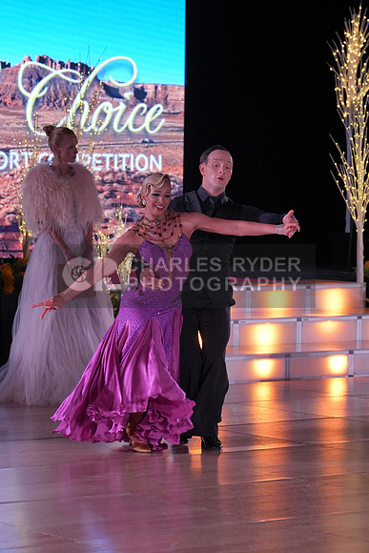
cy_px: 276
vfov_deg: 14.2
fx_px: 2213
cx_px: 184
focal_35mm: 144
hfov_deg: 9.5
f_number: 4
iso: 1000
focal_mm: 96
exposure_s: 1/400
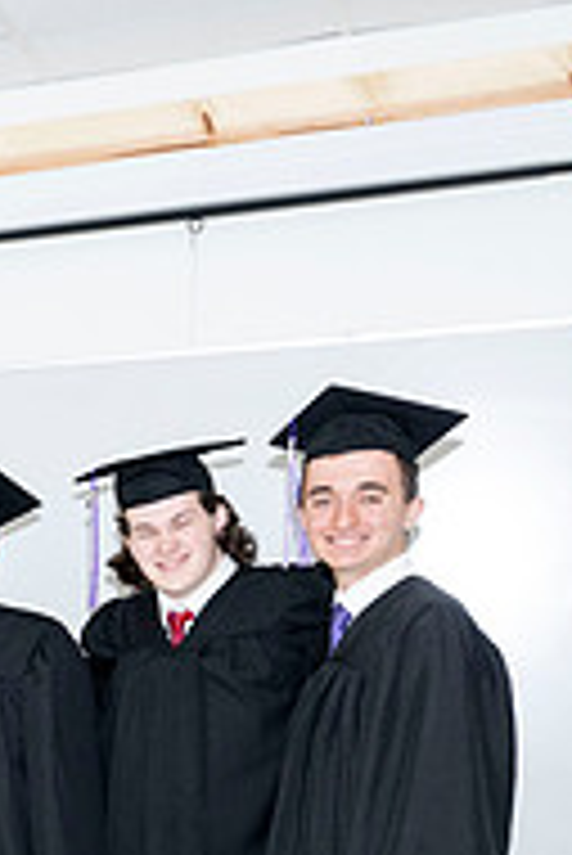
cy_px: 821
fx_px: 1927
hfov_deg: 14.1
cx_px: -577
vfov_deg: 24.1
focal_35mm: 81
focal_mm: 26.5
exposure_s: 1/80
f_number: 5.6
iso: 800
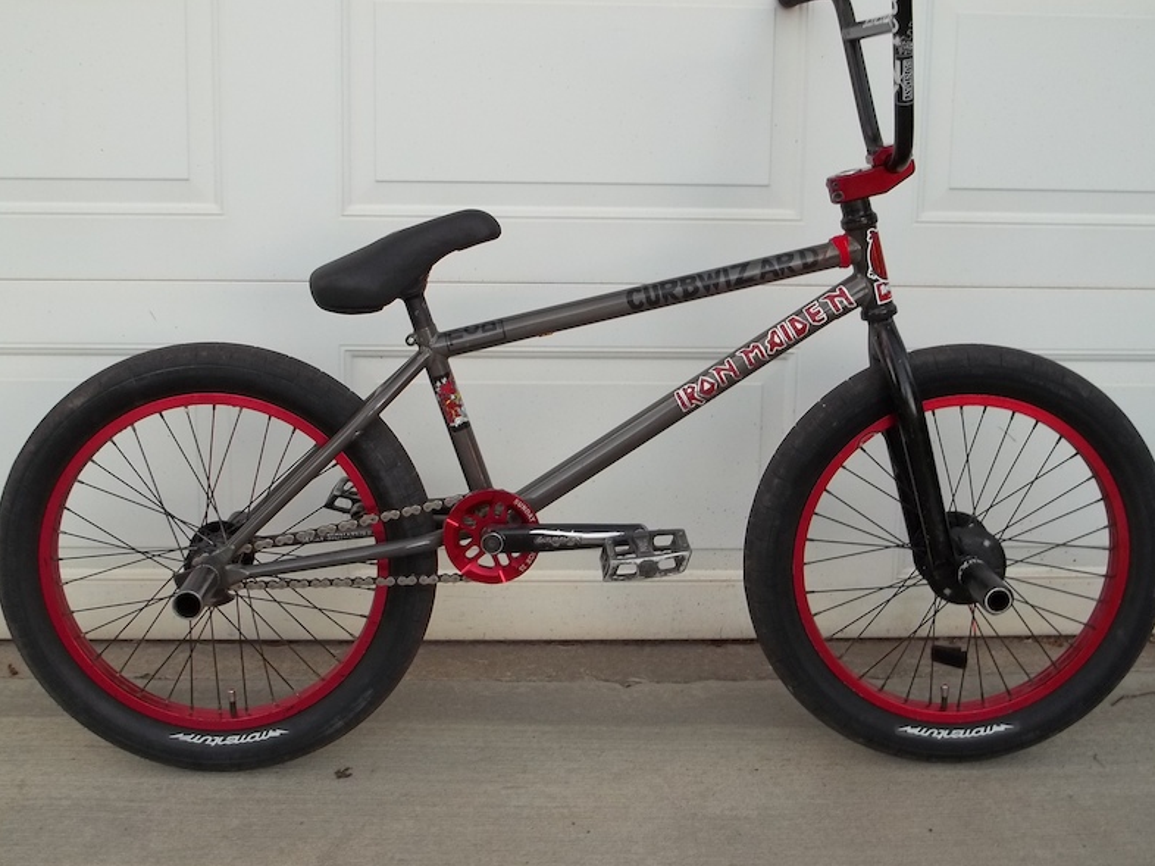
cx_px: 585
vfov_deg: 33.4
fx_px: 1434
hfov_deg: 43.9
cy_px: 326
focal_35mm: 43
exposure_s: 1/30
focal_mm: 5.9
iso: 64
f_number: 3.3
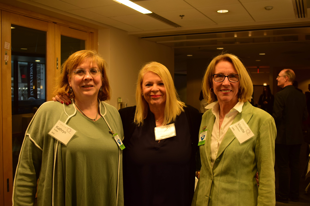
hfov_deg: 49.6
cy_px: 103
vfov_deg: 34.2
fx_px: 336
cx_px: 155
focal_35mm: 39
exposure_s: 1/40
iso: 280
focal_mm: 26
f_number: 5.6
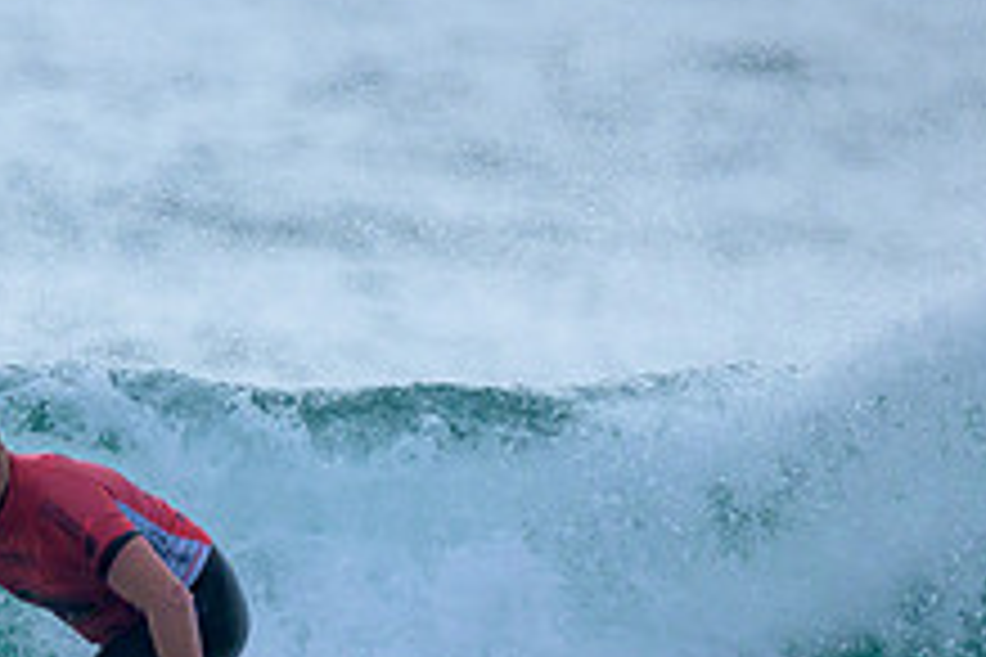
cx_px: -103
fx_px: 66577
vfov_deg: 0.6
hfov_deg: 0.8
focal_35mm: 2431
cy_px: 669
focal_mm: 800
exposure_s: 1/2000
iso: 900
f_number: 6.3
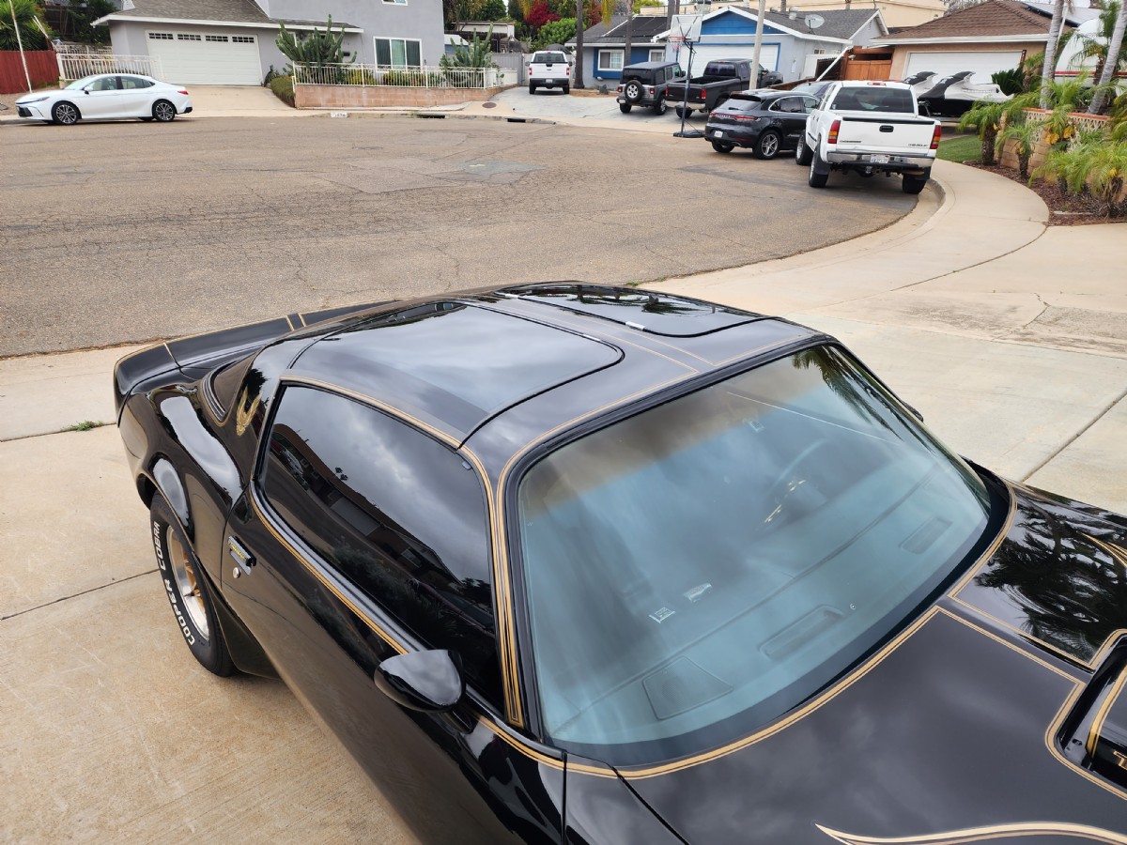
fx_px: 749
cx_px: 564
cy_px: 422
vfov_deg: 58.9
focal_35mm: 23
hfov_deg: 73.9
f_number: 1.8
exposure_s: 1/180
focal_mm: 6.4
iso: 20
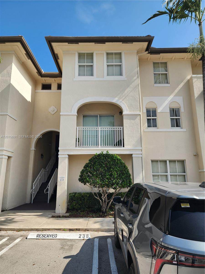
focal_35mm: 23
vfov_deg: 73.9
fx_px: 182
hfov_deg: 58.9
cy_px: 137
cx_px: 102
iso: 12
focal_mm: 6.4
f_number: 1.8
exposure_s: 1/834
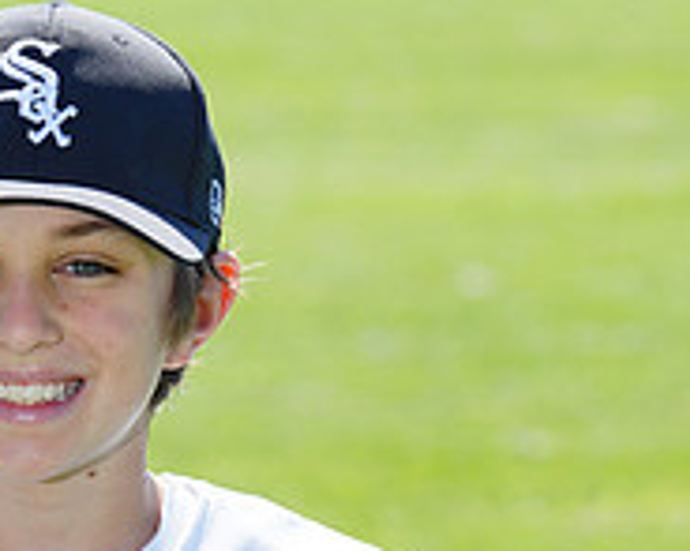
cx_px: 71
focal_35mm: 553
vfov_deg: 2.8
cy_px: 609
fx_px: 11287
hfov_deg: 3.5
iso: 200
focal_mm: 187
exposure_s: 1/200
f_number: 9
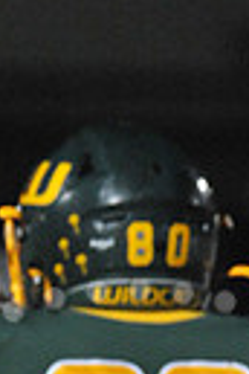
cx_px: 133
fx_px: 16319
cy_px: 626
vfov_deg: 1.3
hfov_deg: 0.9
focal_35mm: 1573
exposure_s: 1/200
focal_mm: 350
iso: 6400
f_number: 8
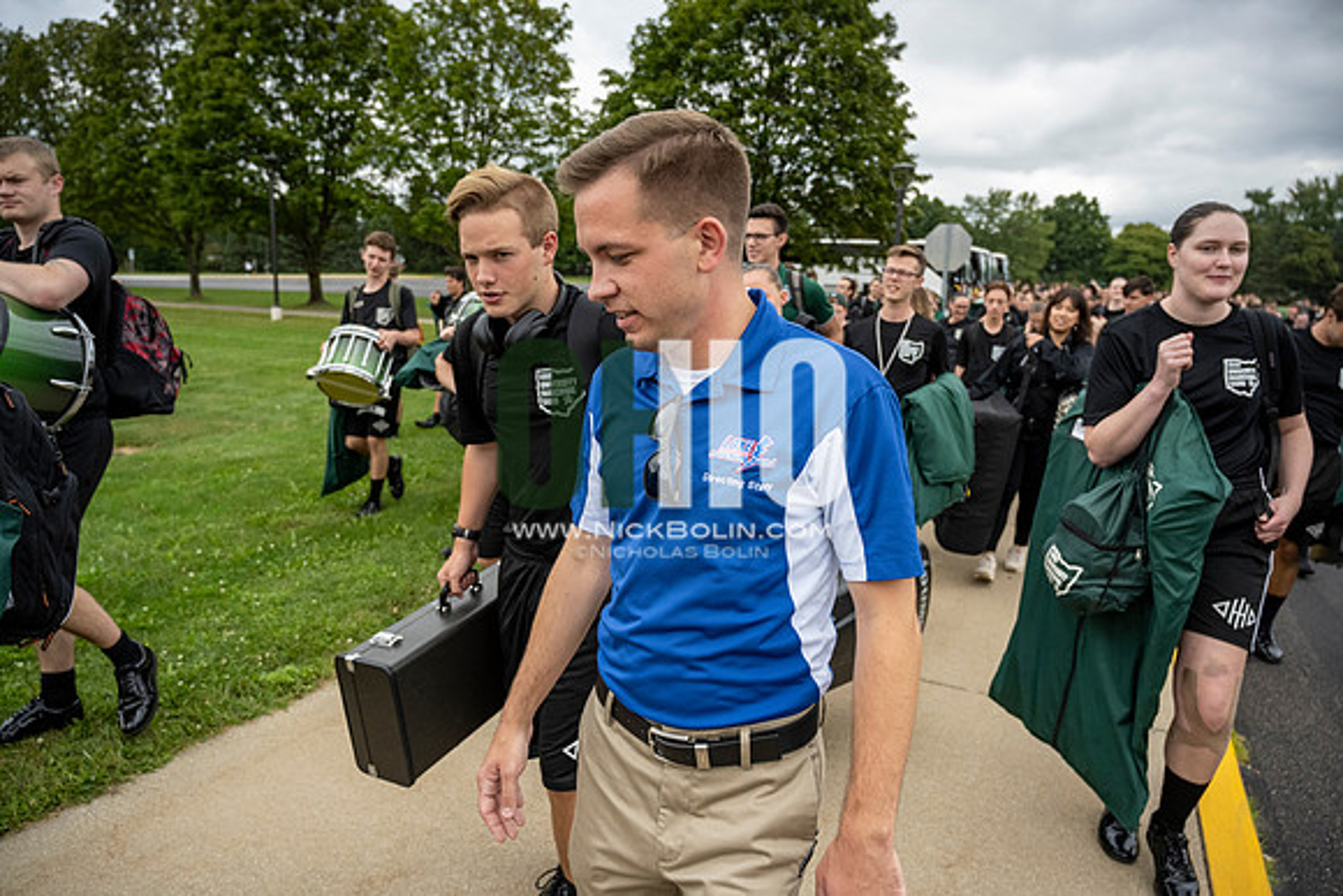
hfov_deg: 73.7
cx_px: 672
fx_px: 896
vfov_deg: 53.2
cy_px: 448
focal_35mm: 24
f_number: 4
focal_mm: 24
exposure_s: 1/4000
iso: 1250
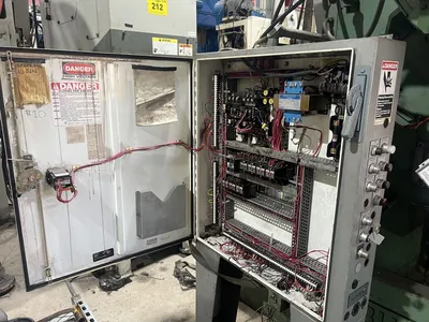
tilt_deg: -15.3
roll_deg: -0.5
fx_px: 322
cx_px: 214
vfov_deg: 53.1
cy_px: 161
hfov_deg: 67.3
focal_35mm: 26
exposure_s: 1/72
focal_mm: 5.7
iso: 125
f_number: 1.5
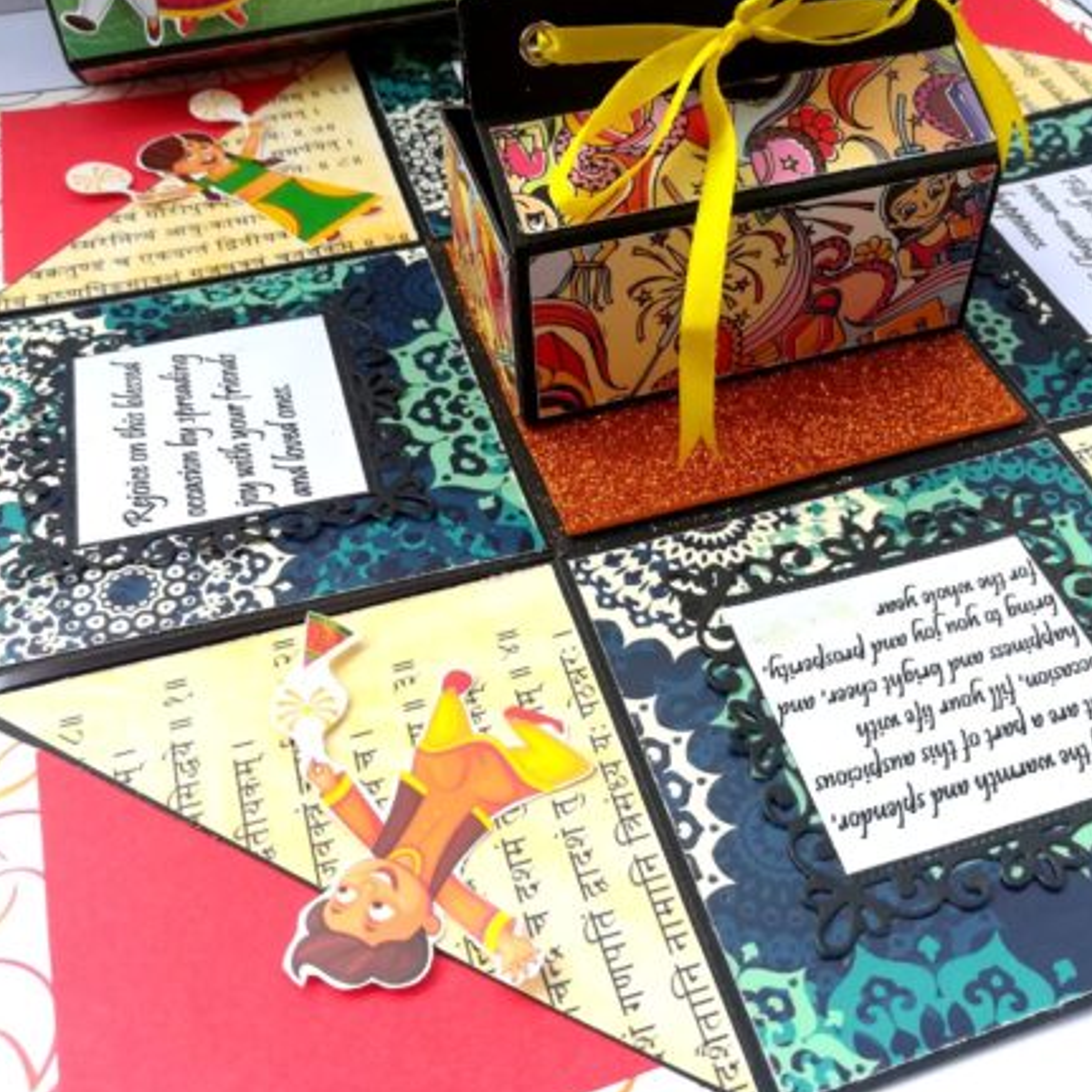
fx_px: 1142
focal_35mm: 32
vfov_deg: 51.1
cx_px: 623
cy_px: 540
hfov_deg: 50.9
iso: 50
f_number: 2.2
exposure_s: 1/192
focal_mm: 3.83
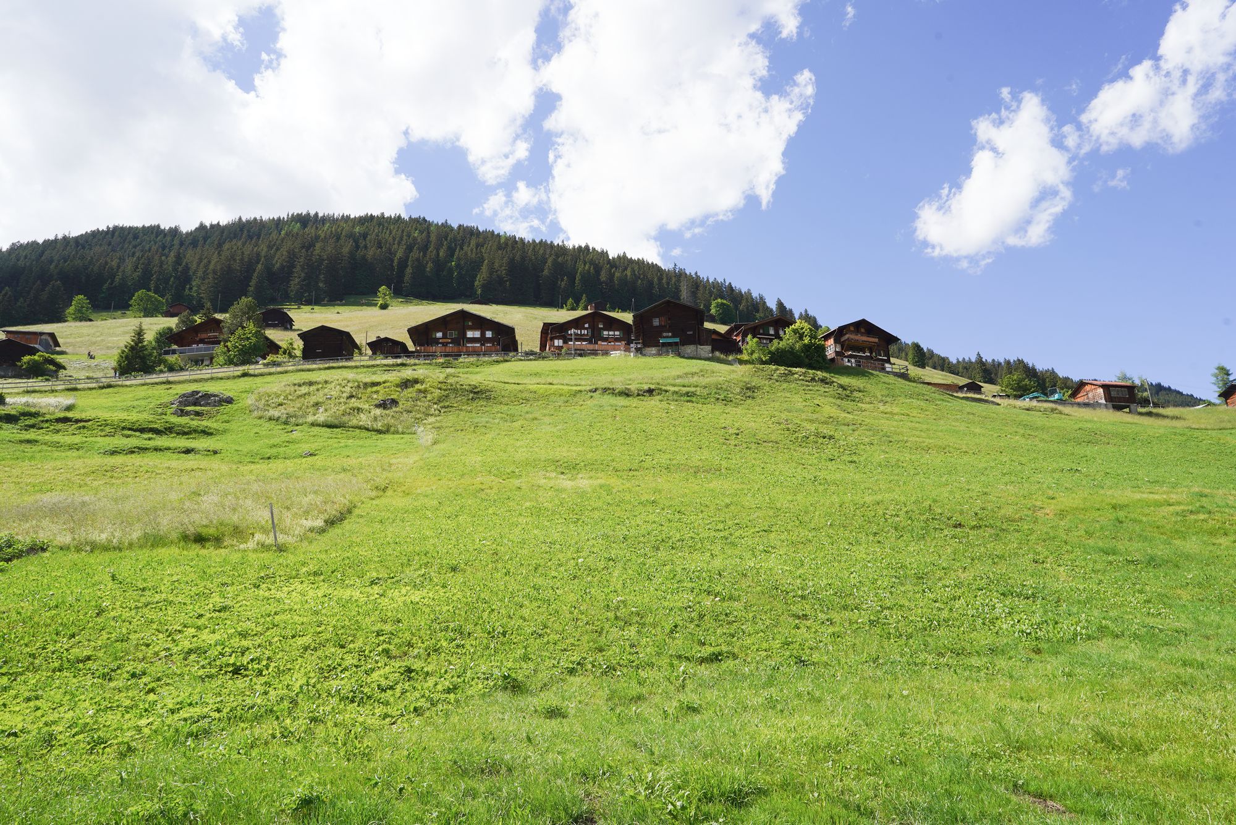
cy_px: 412
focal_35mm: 24
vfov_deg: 53.1
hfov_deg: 73.7
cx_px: 618
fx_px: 824
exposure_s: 1/100
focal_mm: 24
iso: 100
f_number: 14
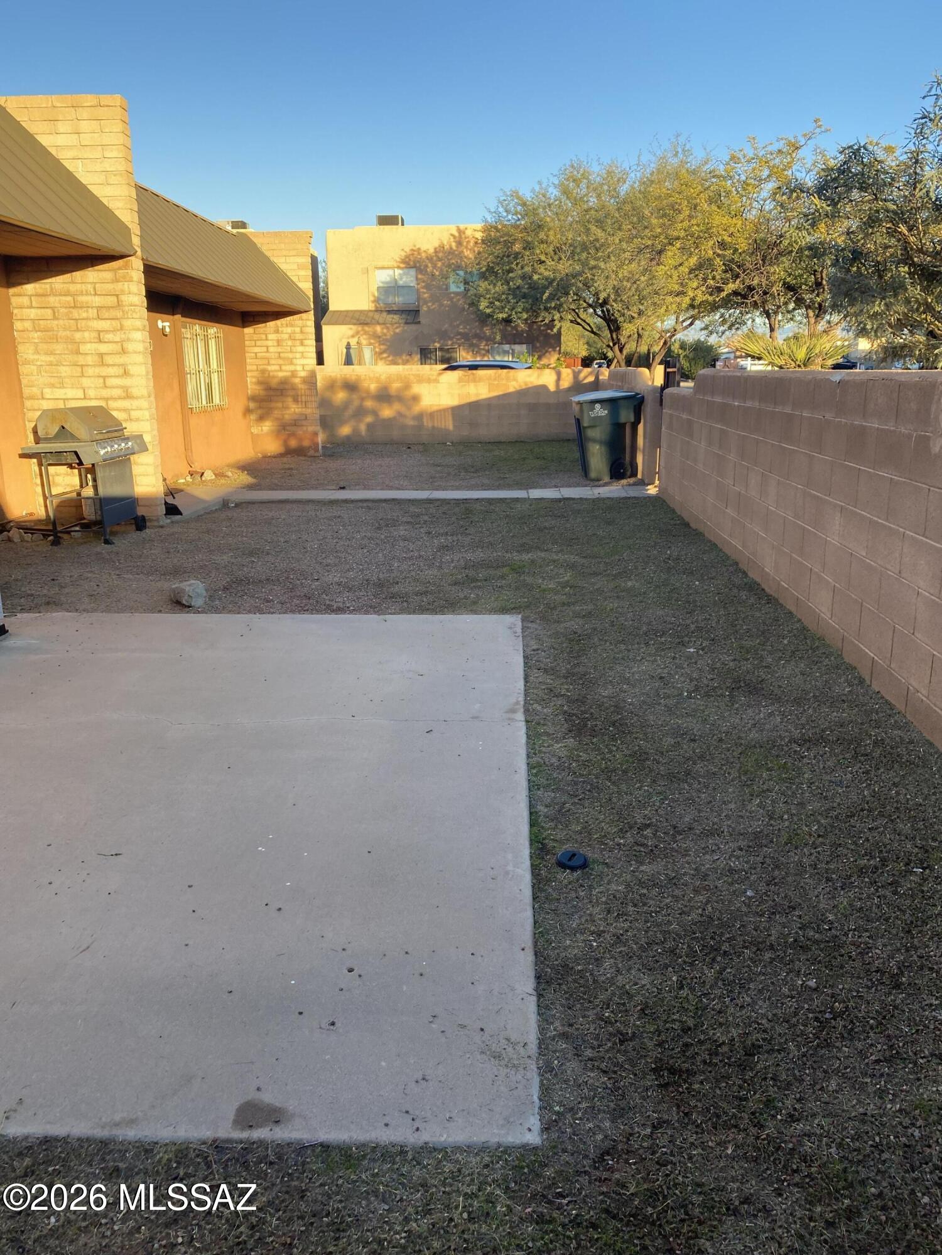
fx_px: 943
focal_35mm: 26
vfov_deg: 67.3
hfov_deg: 53.1
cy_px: 628
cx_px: 471
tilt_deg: -9.8
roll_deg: -1.3
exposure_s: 1/405
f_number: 1.8
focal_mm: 4.25
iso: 32
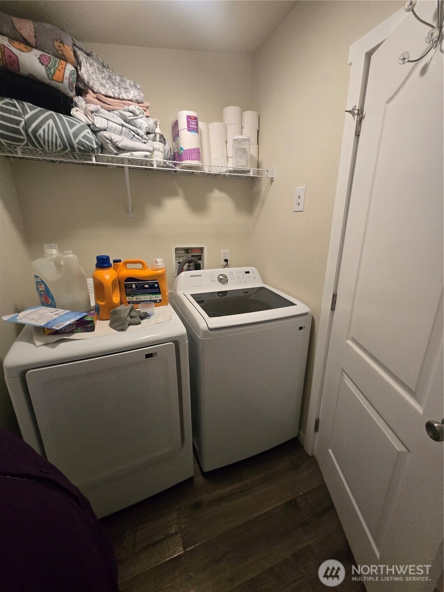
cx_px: 222
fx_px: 222
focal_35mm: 13
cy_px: 296
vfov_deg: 106.2
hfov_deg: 89.9
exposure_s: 1/60
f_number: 2.2
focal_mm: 2.2
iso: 800
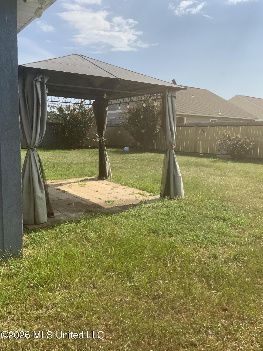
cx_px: 132
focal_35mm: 29
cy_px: 176
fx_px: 294
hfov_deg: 48.2
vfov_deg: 61.7
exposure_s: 1/2058
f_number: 1.8
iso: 16
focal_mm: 3
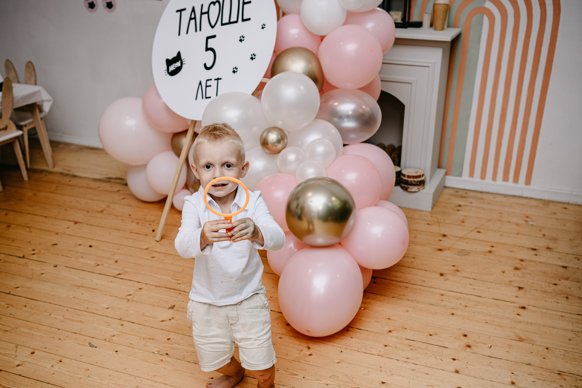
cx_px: 298
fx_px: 663
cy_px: 232
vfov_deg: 32.5
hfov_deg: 47.4
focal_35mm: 41
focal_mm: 34
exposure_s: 1/160
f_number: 3.2
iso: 125
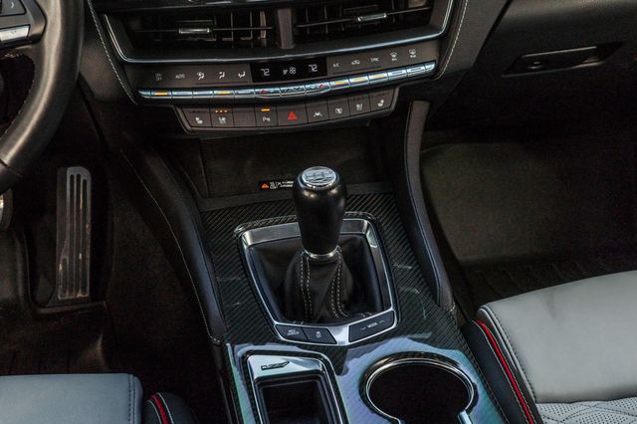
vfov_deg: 23.2
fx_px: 1035
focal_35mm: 59
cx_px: 318
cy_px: 212
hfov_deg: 34.2
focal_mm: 39
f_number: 8
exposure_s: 1/60
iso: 640
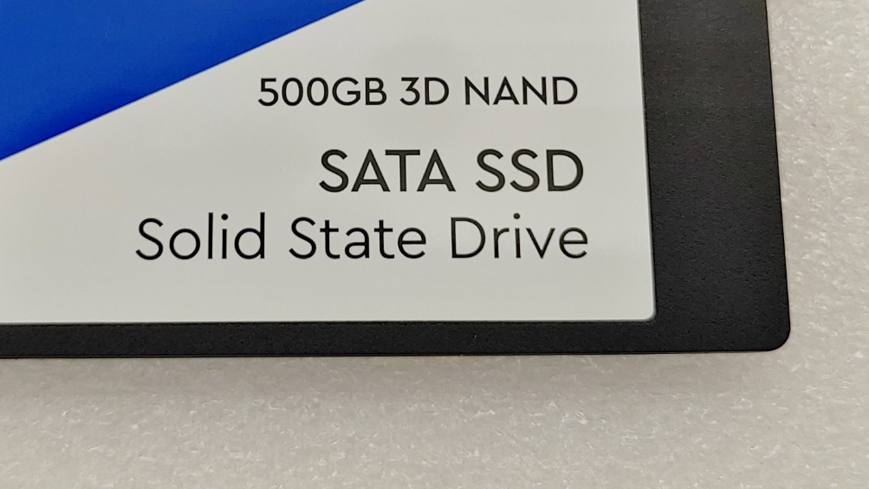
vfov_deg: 19.4
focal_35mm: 61
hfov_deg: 34.1
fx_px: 1405
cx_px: 295
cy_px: 57
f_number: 1.8
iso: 50
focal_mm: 4.36
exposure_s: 1/213
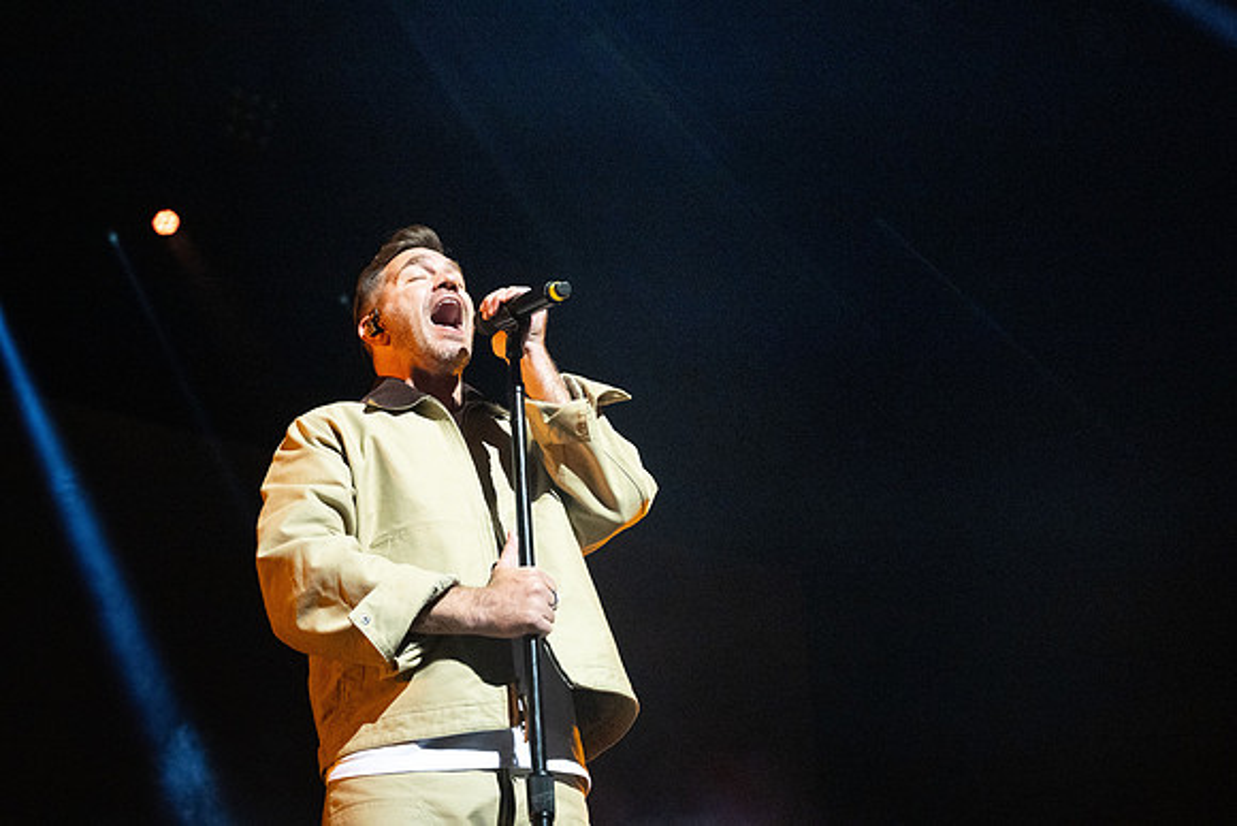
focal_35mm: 56
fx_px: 1911
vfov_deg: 24.4
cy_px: 357
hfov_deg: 35.8
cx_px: 555
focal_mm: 49
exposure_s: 1/320
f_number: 4
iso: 5000
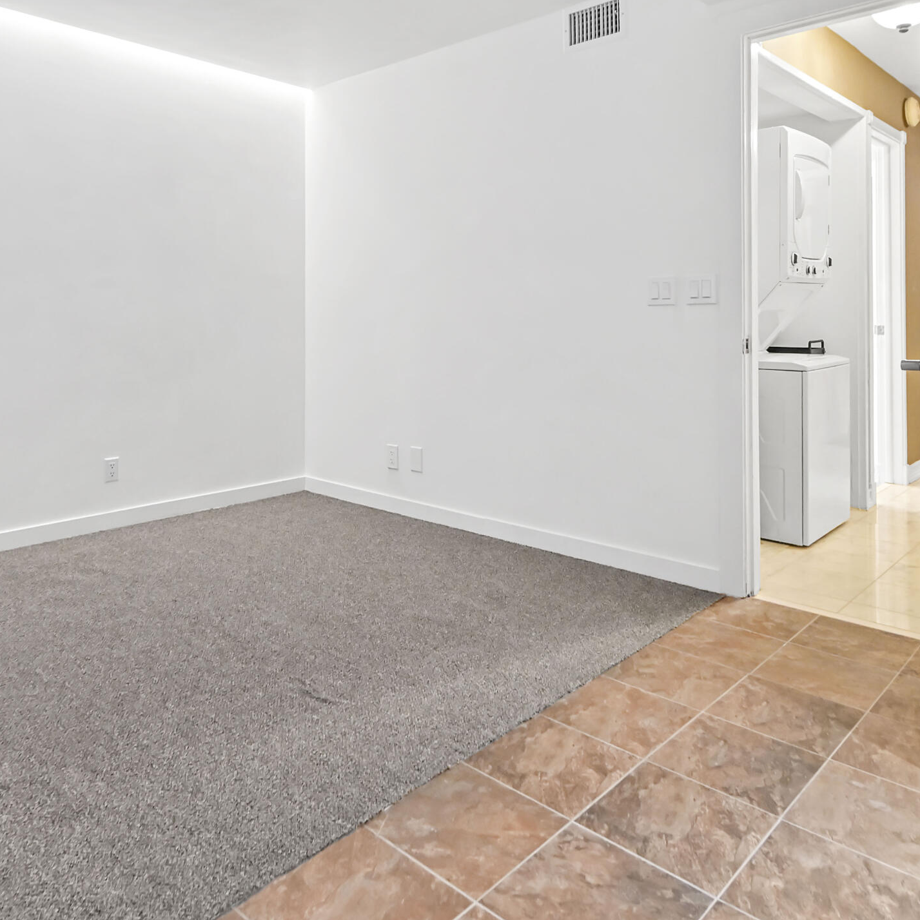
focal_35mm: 25
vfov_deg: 62.7
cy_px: 398
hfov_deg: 62.8
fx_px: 752
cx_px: 423
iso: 1250
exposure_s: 1/5
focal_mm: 14
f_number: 9
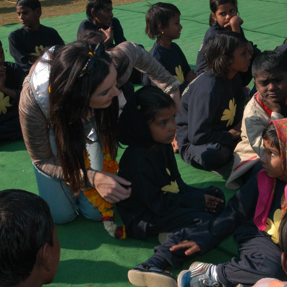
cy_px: 143
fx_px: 635
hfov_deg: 25.4
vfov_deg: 25.5
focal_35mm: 68
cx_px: 174
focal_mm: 35
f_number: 16
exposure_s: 1/125
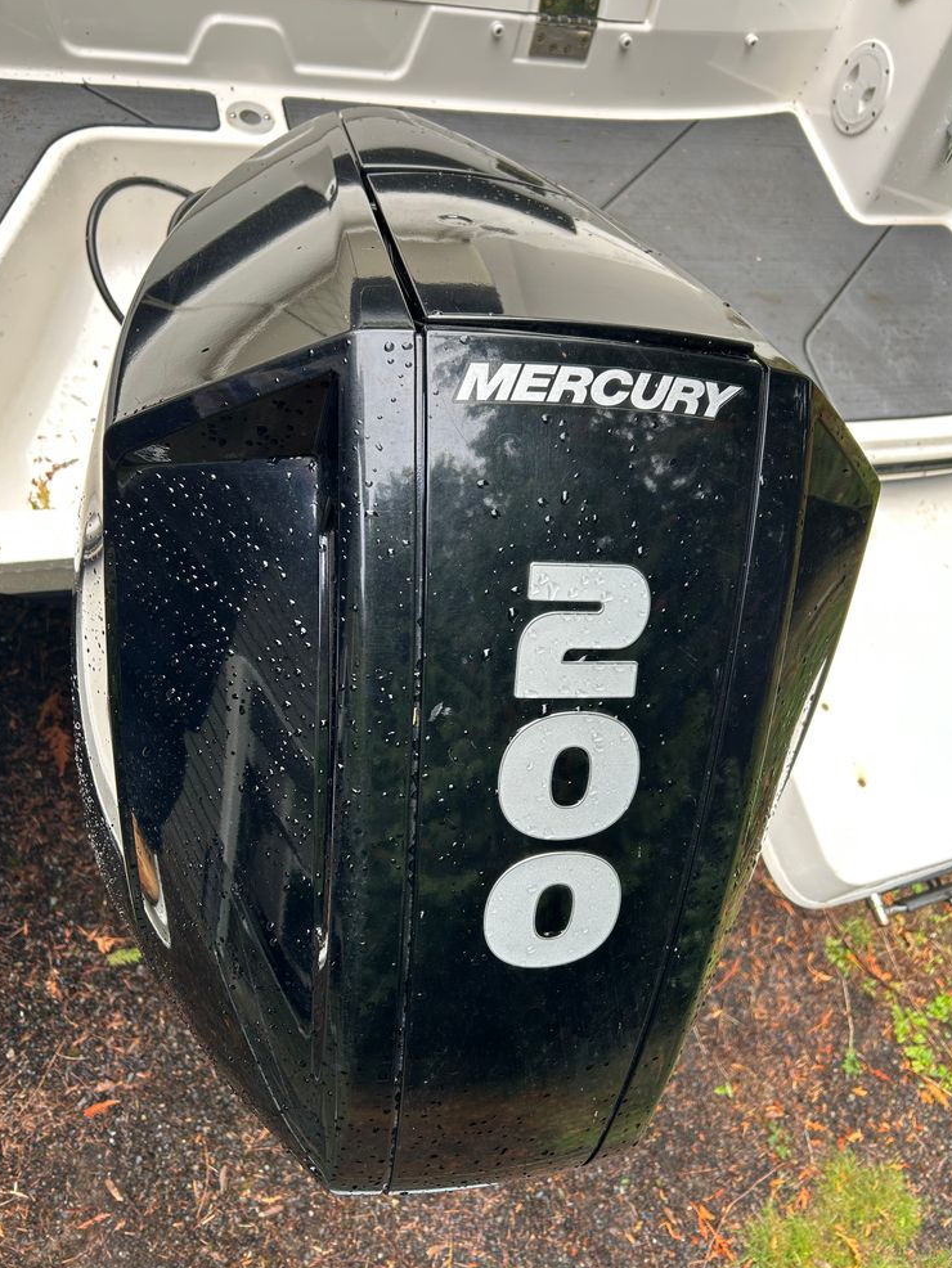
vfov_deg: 65.3
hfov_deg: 51.4
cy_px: 653
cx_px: 464
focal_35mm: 27
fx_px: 990
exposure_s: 1/137
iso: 32
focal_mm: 5.7
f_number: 1.5
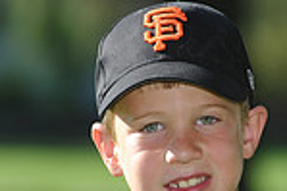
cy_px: 280
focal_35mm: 565
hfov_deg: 3.7
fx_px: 4499
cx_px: 227
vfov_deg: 2.4
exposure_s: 1/1000
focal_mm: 145
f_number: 4
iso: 200
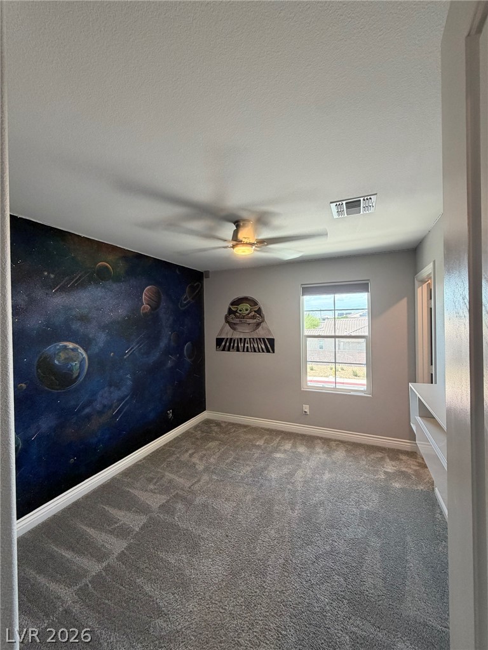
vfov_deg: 102.1
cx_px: 244
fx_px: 263
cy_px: 325
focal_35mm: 14
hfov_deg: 85.7
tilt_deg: -0.8
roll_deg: +0.7
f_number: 2.2
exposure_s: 1/60
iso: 200
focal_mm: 2.22
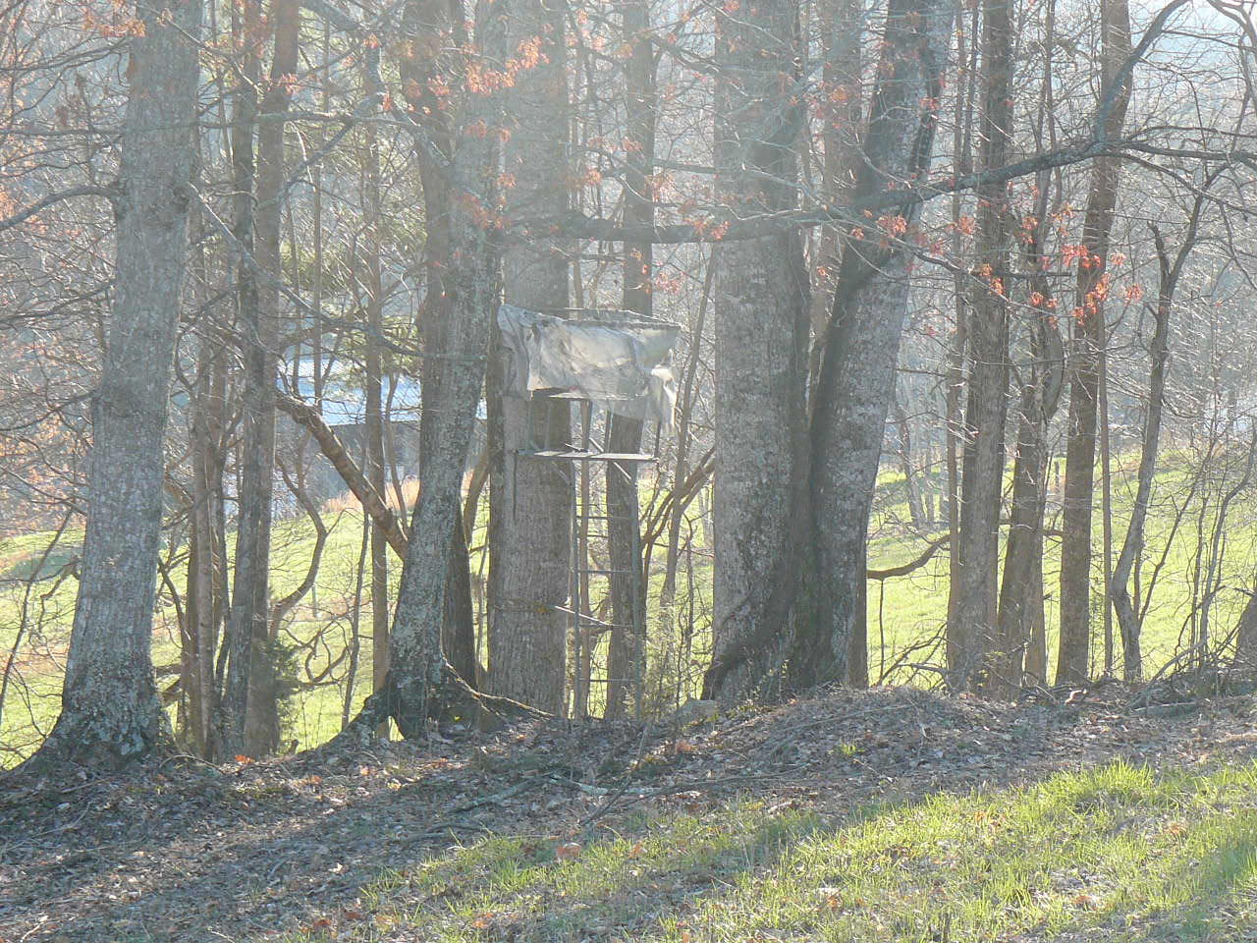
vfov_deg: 10.4
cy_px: 472
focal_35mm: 143
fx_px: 5193
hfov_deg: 13.8
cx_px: 628
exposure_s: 1/160
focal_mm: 15.8
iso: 100
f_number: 3.2
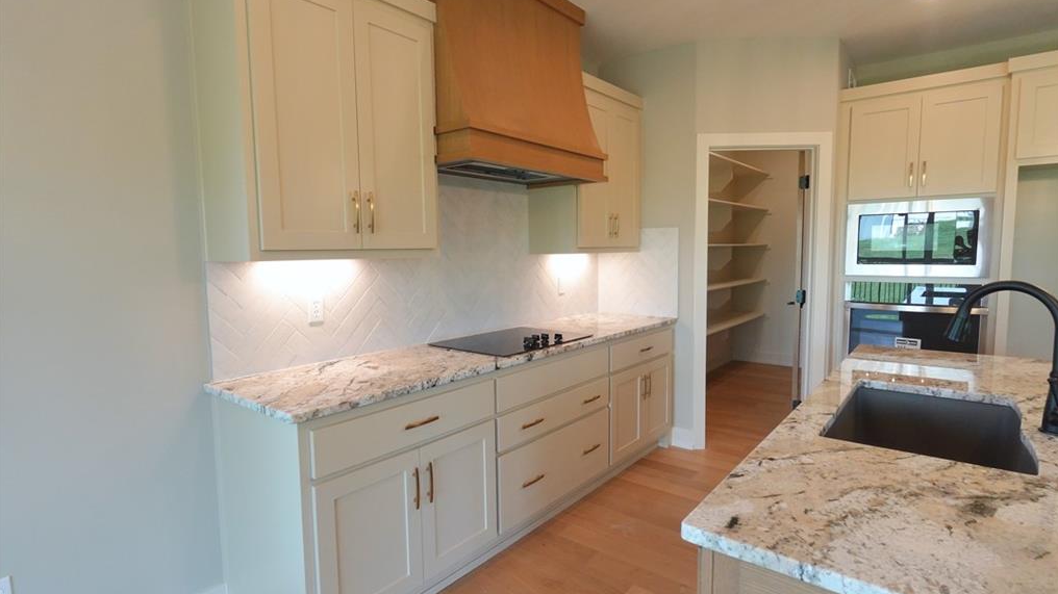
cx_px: 530
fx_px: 533
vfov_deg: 58.3
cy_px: 300
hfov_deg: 89.6
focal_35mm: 19
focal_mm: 6.9
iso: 800
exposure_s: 1/125
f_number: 5
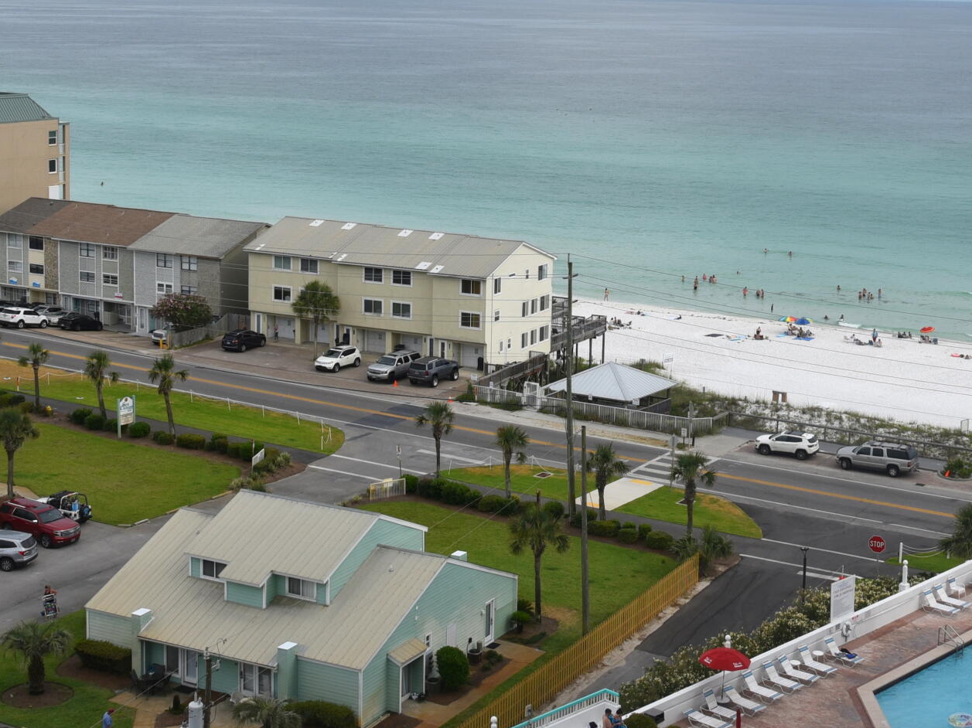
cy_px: 143
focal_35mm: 62
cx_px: 616
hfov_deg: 31.1
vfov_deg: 23.3
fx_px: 1740
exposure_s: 1/400
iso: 200
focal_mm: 27
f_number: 10
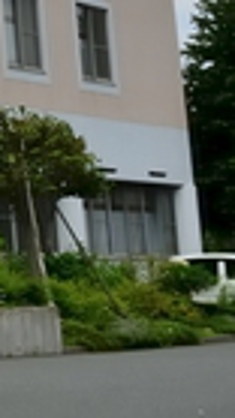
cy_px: -36
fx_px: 1358
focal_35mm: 122
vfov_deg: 17.0
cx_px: -663
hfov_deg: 7.5
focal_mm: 17
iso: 100
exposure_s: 1/200
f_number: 9
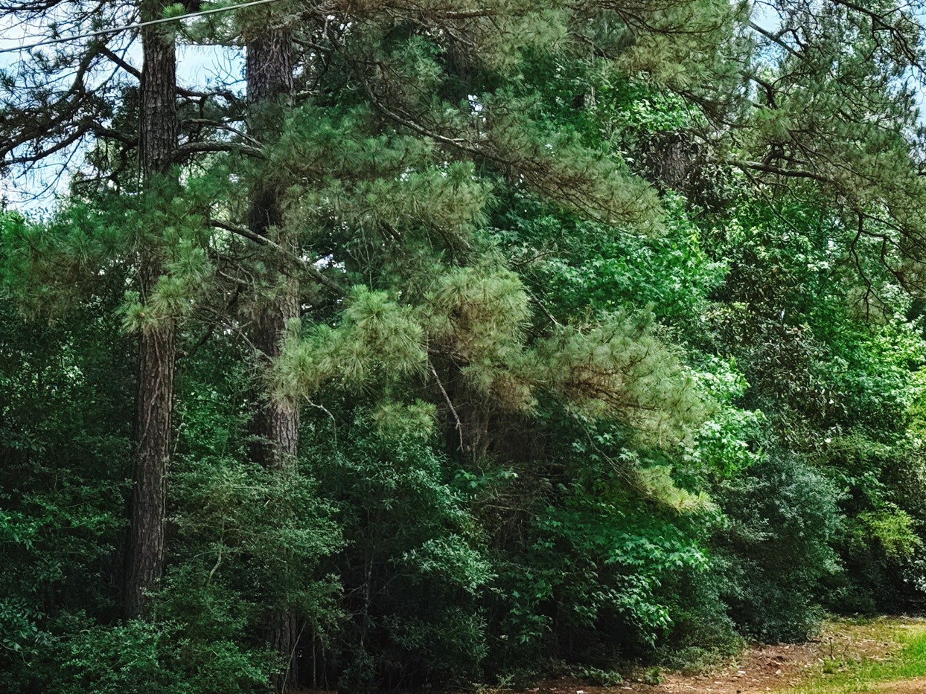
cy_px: 507
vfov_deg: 18.6
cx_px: 642
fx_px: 2113
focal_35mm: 79
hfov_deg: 24.6
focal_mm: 6.76
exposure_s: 1/1637
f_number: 1.78
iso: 64
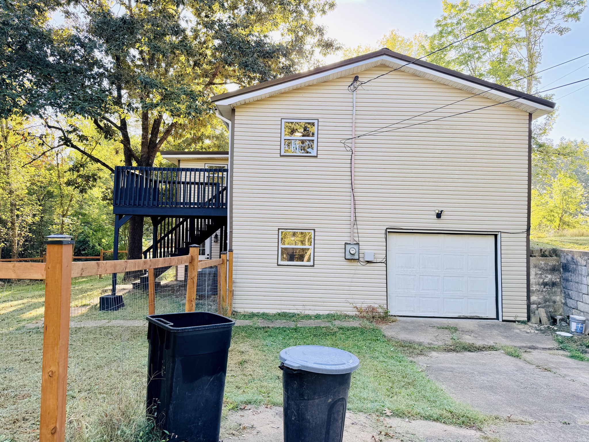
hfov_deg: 71.6
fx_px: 408
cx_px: 294
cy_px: 221
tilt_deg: +2.1
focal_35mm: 24
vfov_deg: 56.8
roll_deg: -2.0
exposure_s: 1/291
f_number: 1.78
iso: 80
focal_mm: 6.76
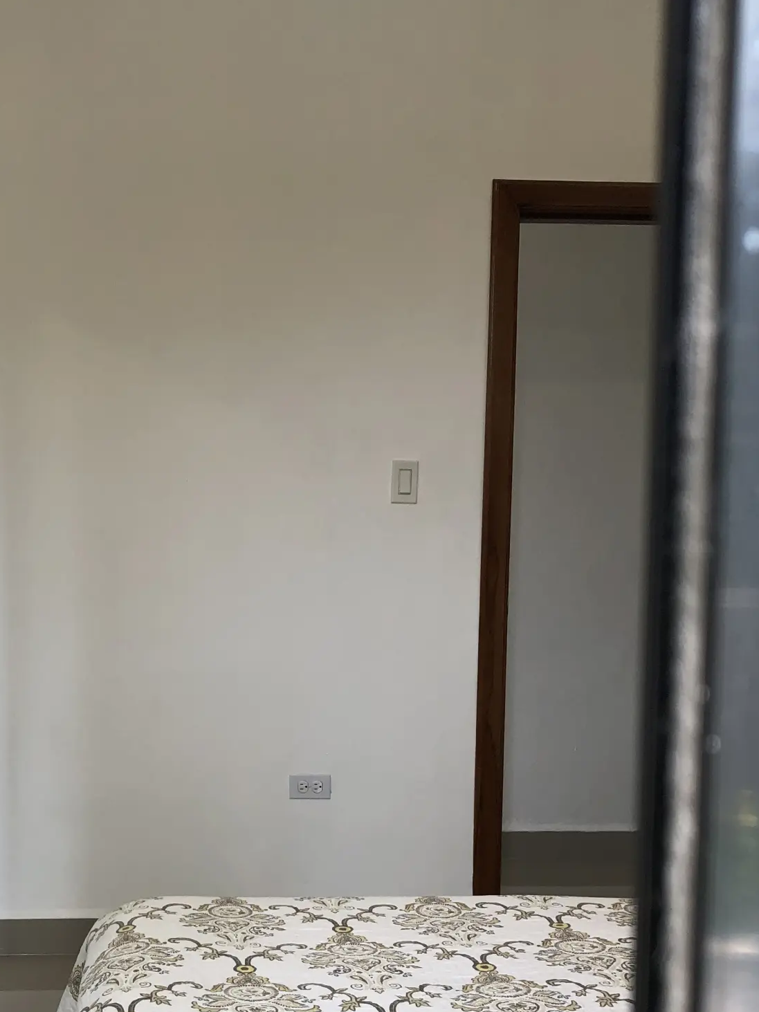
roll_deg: -0.1
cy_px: 672
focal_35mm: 49
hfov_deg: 29.1
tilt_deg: -4.7
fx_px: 1433
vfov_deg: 38.5
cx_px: 172
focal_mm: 3.99
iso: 50
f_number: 1.8
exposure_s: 1/120
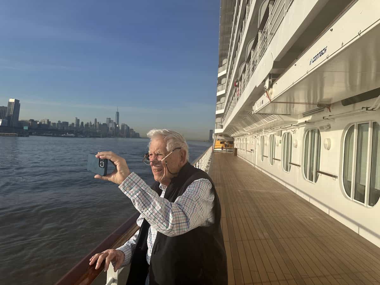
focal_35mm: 24
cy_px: 142
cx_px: 190
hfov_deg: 71.6
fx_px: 263
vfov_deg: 56.8
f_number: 1.8
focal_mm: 6.9
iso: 80
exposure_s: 1/4545
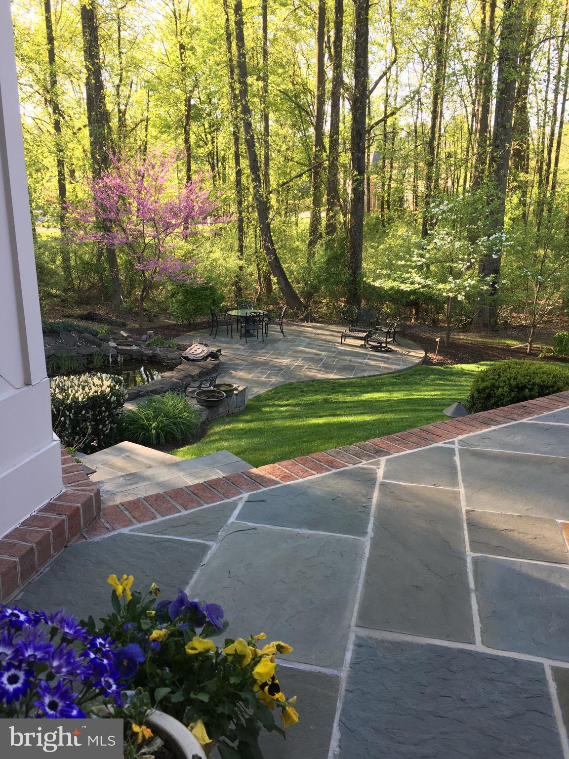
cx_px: 284
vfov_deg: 61.7
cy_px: 380
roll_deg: -0.6
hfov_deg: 48.2
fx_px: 636
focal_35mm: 29
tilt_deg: -16.4
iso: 32
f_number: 2.2
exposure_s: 1/120
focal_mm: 4.15
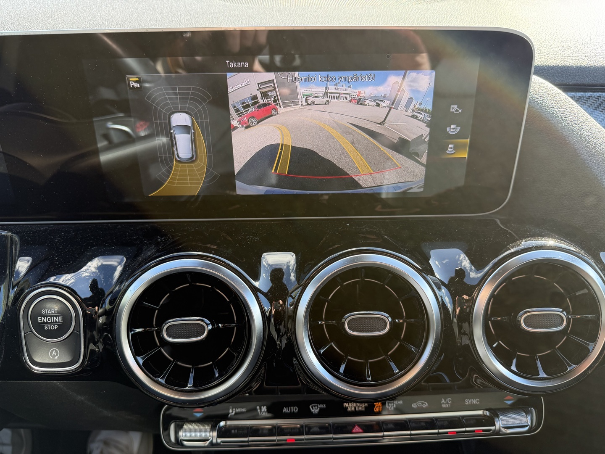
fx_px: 419
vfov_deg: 56.8
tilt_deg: -29.7
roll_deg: +0.6
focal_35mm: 24
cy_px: 227
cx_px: 302
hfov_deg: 71.6
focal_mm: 6.76
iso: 125
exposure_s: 1/231
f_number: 1.78
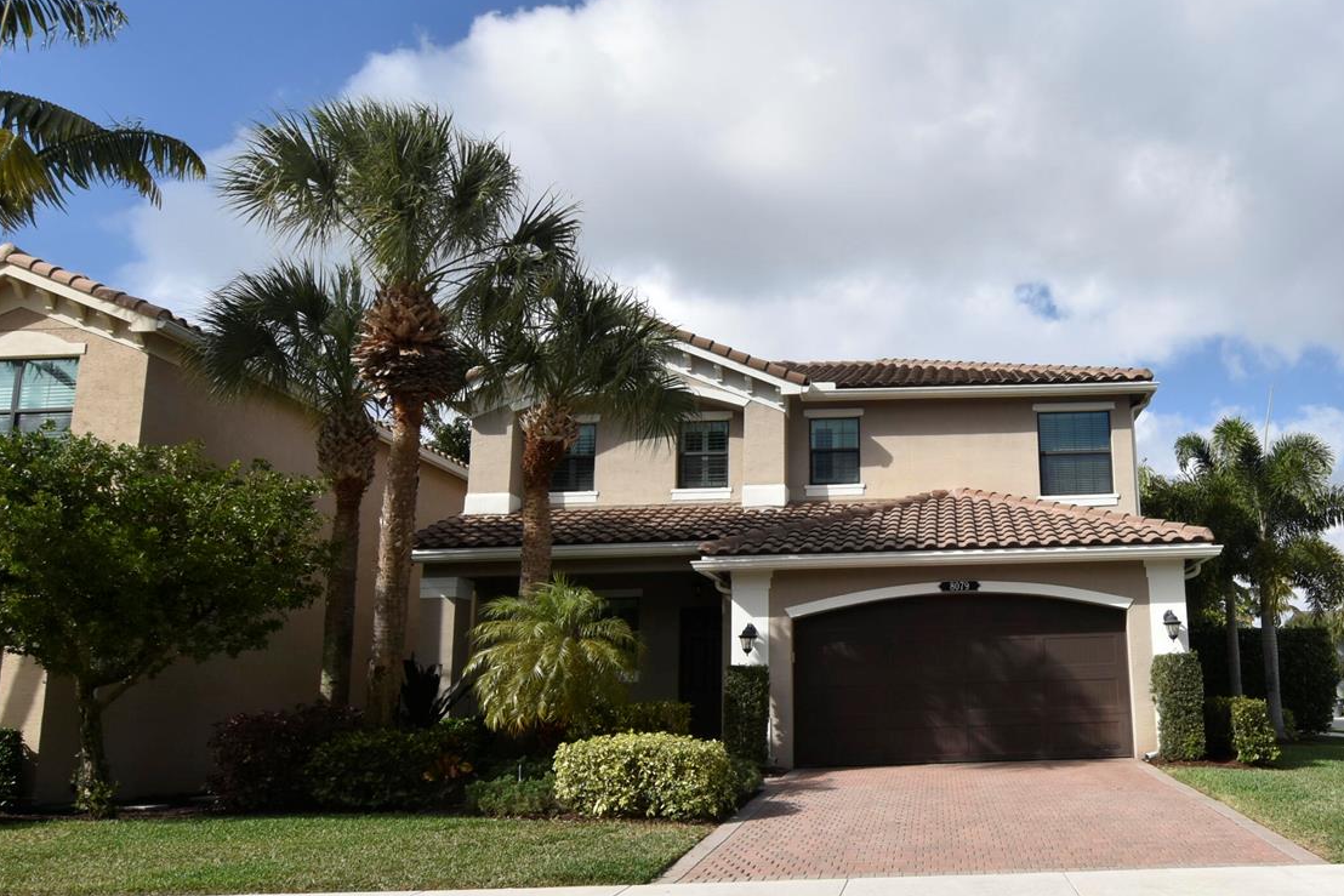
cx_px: 963
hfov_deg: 66.2
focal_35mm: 26
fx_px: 971
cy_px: 535
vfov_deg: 49.3
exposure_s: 1/320
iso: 220
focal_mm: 12
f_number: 13
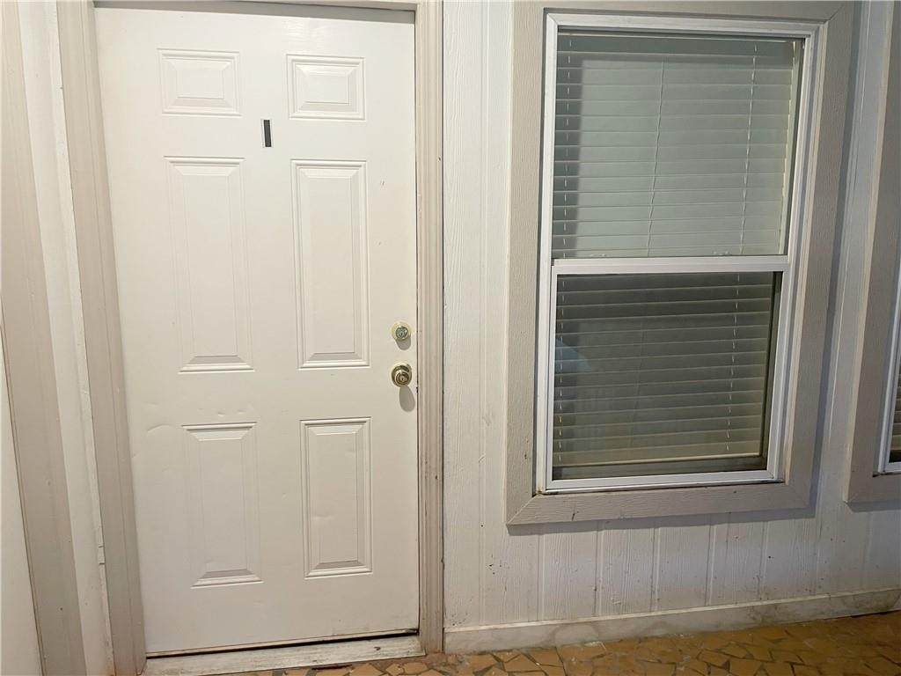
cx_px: 450
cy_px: 338
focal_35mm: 26
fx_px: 677
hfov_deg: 67.3
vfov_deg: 53.1
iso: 250
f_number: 1.6
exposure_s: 1/60
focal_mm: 4.2
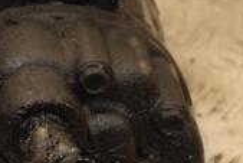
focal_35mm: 372
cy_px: 87
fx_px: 2513
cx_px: -32
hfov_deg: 5.5
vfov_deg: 3.7
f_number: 5.3
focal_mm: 70
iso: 800
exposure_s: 1/160
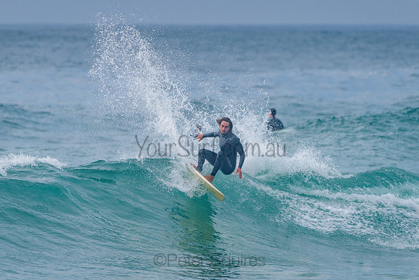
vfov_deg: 2.2
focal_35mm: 613
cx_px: 217
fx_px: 7131
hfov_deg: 3.4
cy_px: 158
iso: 360
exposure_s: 1/2000
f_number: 5.6
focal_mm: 500
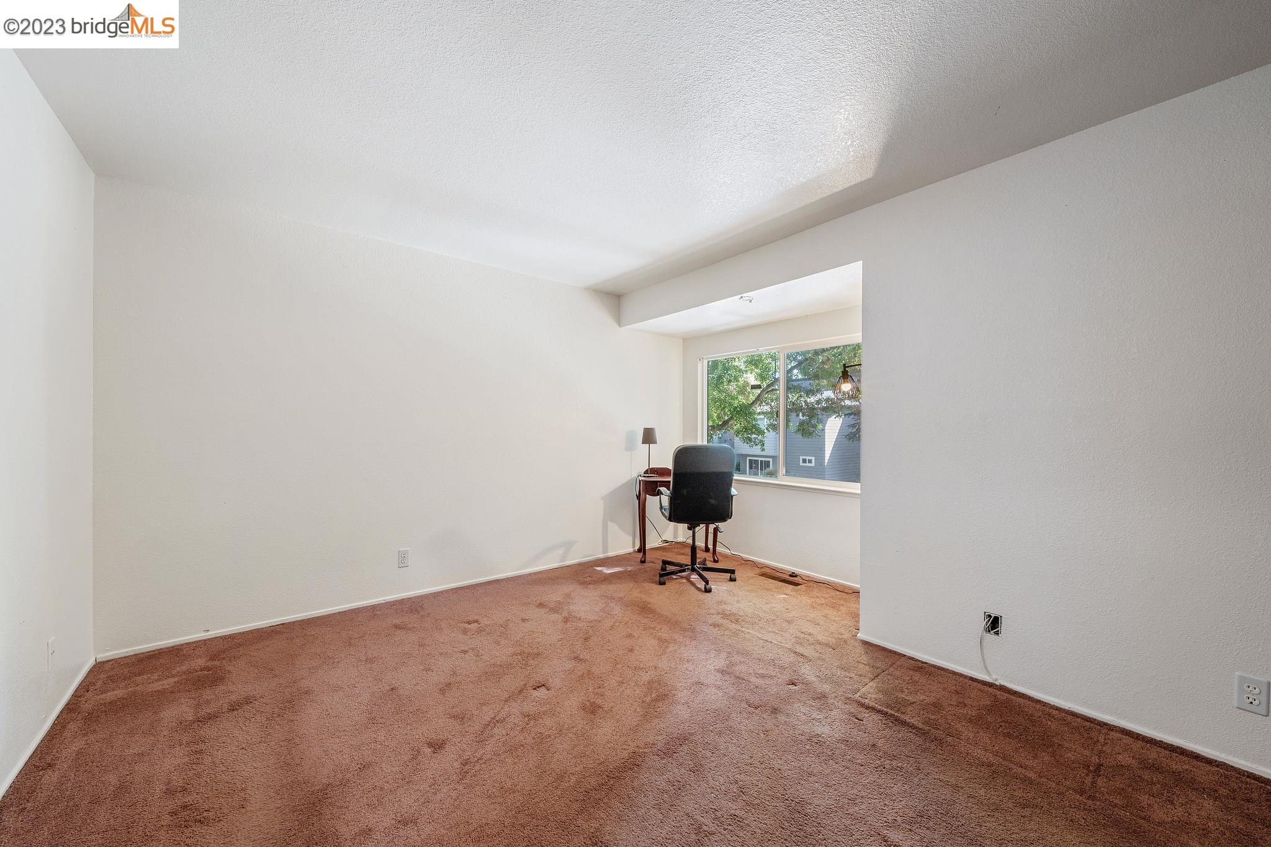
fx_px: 459
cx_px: 636
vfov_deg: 85.4
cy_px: 424
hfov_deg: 108.3
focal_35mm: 13
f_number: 9
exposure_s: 1/1.25
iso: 125
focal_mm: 13
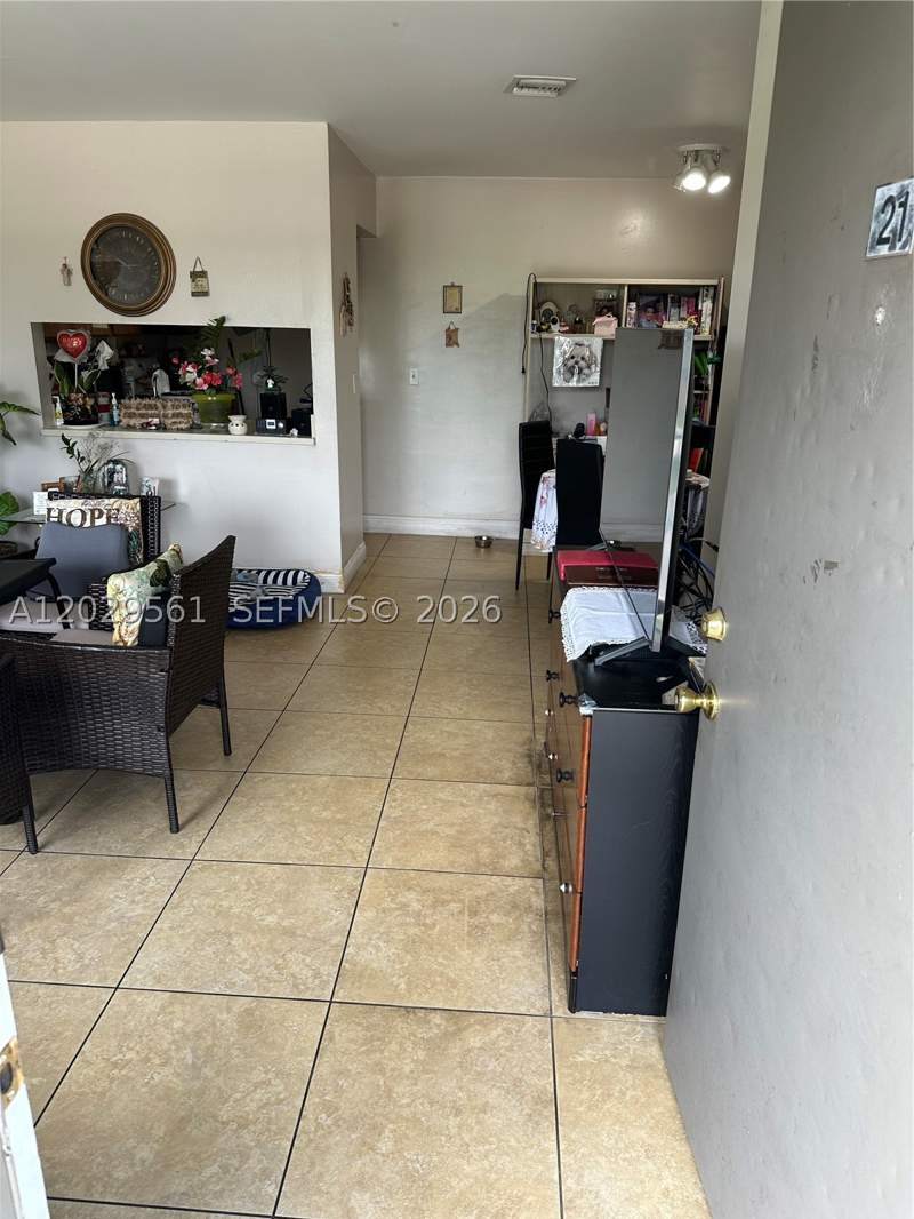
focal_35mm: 24
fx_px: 845
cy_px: 610
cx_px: 457
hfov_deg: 56.8
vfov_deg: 71.6
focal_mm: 6.86
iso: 64
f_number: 1.78
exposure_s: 1/121
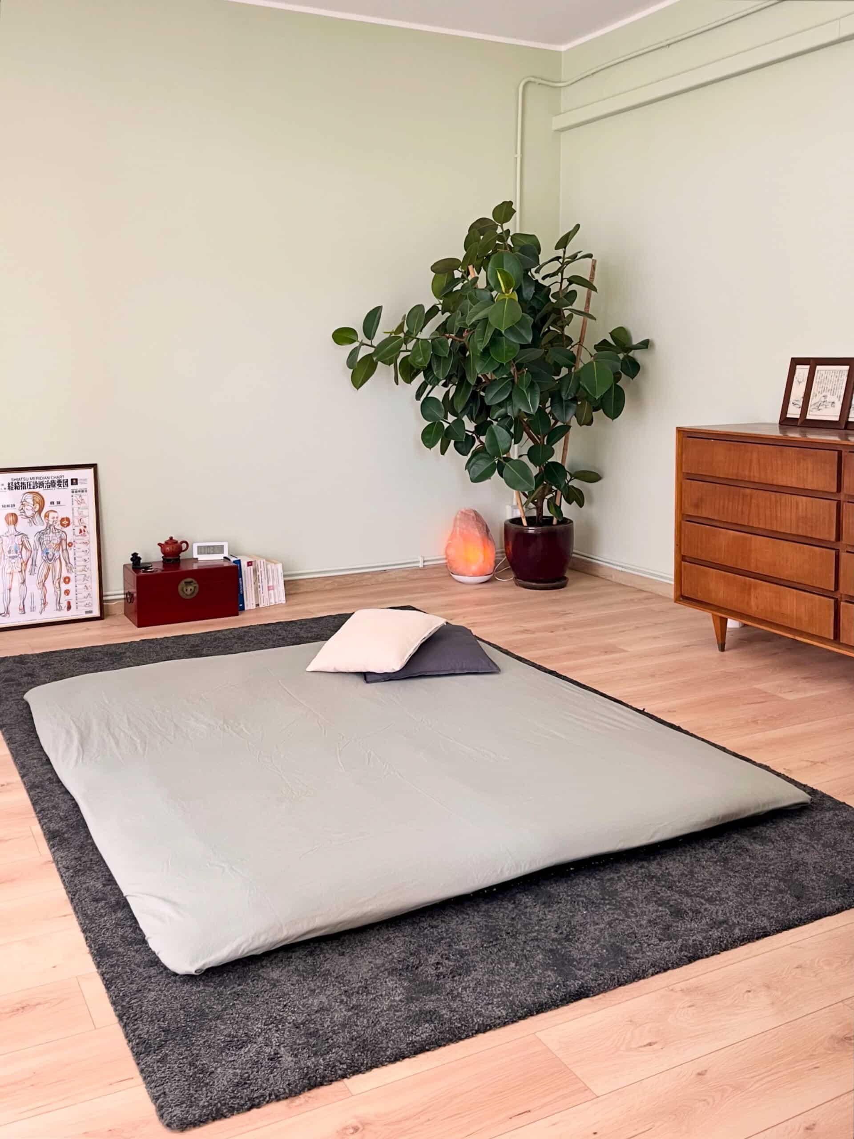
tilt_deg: -4.3
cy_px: 570
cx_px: 427
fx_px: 855
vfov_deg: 67.3
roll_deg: -0.5
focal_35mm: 26
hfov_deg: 53.1
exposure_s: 1/66
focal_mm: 5.1
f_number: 1.6
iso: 125
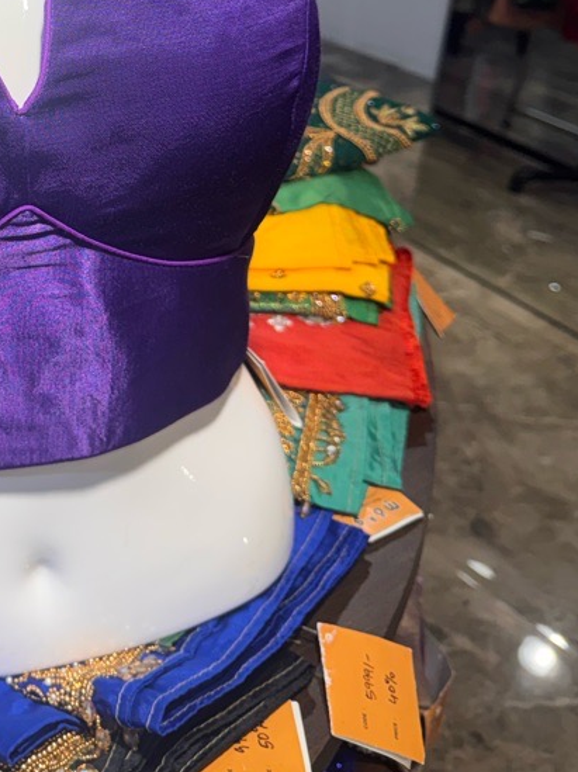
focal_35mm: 56
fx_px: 1248
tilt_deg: -19.8
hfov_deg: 24.8
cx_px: -4
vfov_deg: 31.5
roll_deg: +3.1
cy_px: -15
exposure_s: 1/227
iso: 64
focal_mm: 6.76
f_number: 1.78
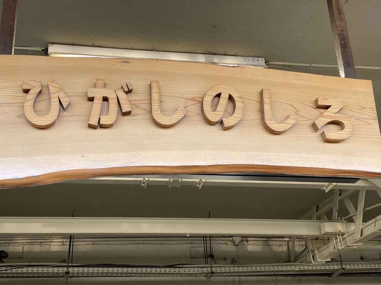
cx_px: 190
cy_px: 142
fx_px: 572
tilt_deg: +27.5
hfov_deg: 36.8
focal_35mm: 52
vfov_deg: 28.0
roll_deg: +2.2
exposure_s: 1/100
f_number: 2
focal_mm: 6
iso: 100
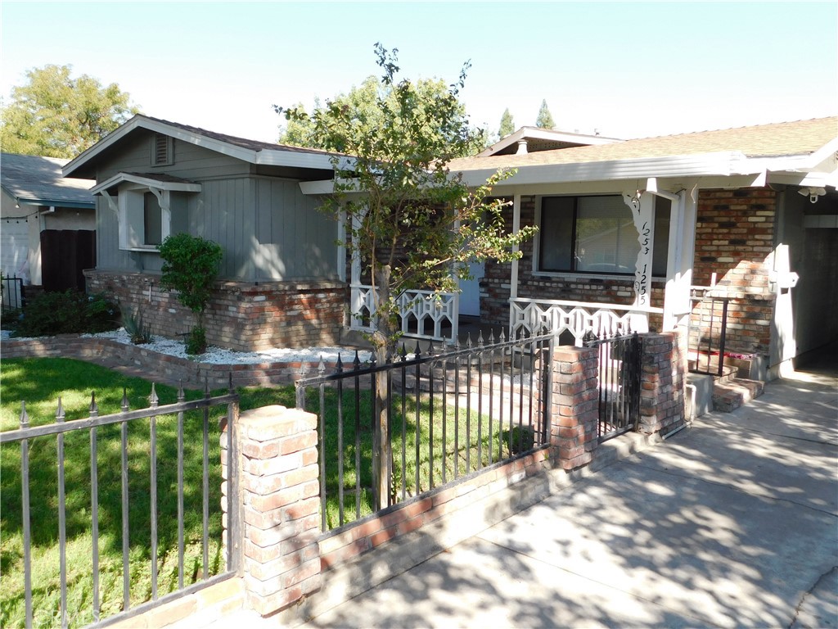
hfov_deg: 63.4
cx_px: 419
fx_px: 678
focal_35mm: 28
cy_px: 314
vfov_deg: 49.7
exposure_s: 1/400
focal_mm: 4.9
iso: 125
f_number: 3.2
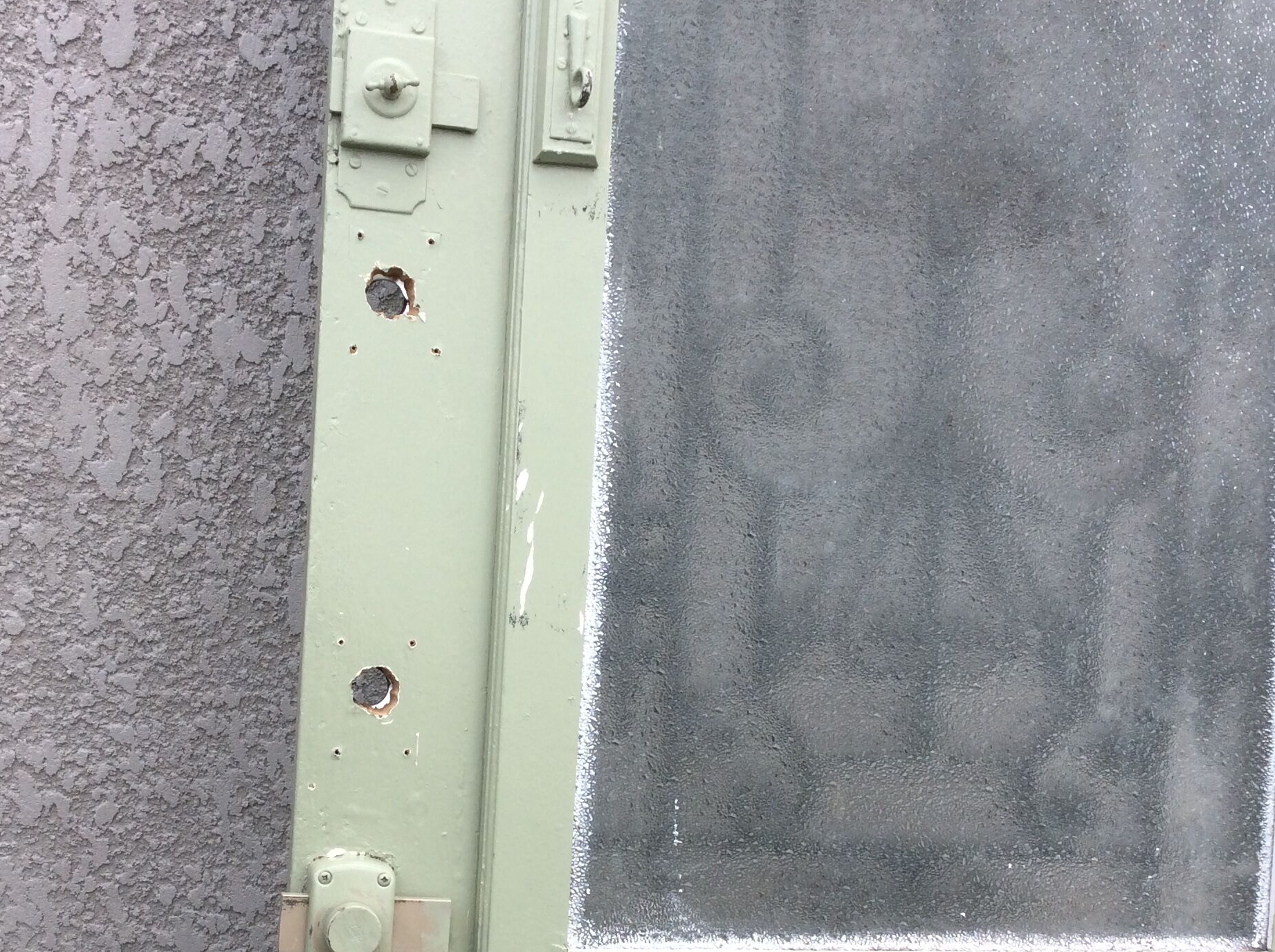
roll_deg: -4.0
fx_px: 1655
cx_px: 497
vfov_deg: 31.8
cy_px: 640
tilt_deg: -18.2
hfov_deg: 41.9
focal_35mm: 45
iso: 32
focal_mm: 3.3
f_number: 2.4
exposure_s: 1/353
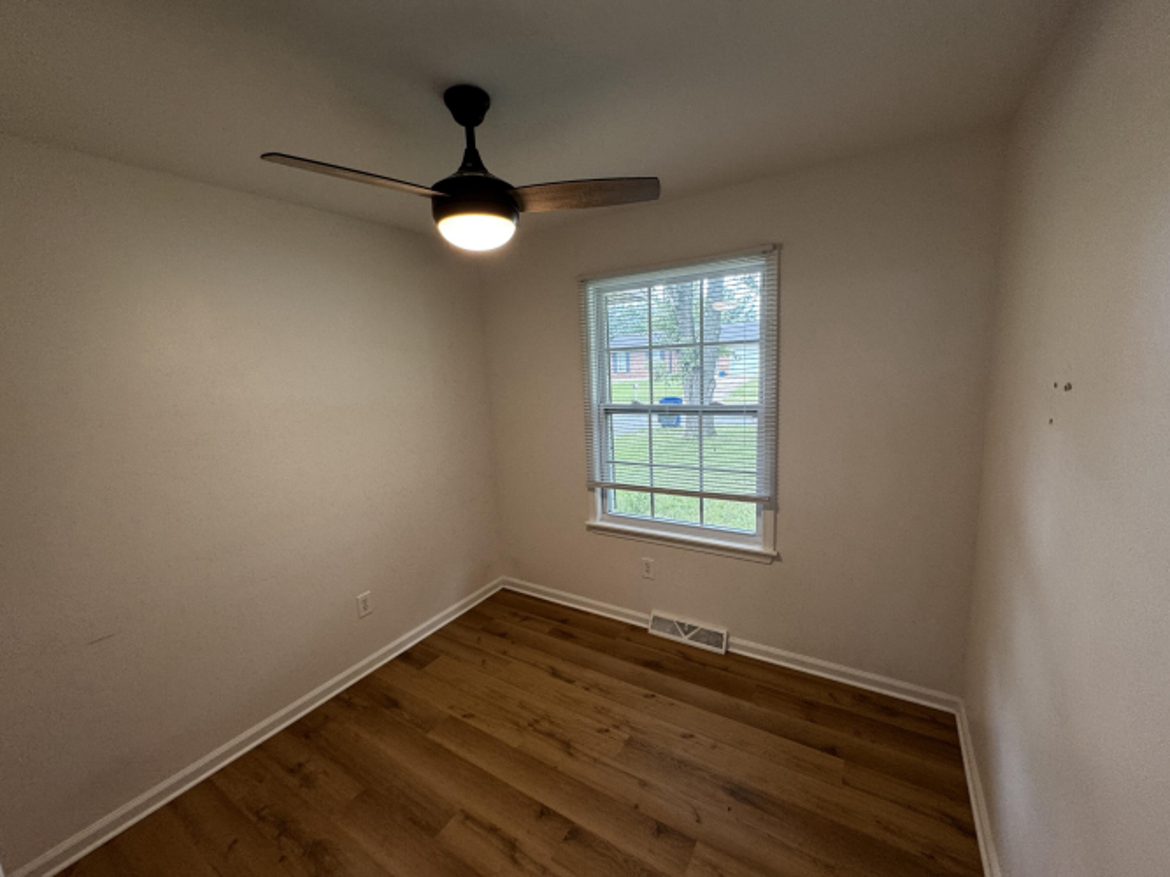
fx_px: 473
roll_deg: +2.4
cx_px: 585
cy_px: 438
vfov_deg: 85.7
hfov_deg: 102.1
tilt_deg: -9.8
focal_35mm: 14
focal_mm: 2.22
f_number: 2.2
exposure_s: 1/120
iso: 125
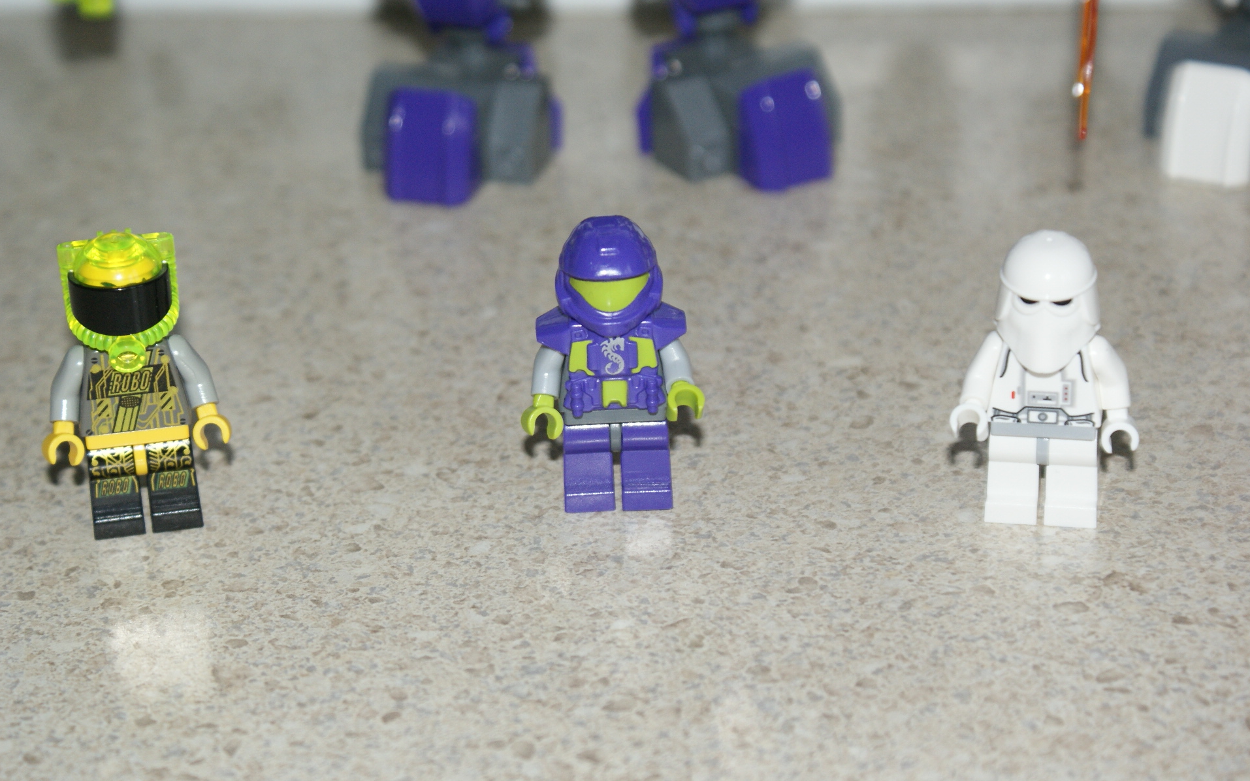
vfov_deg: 14.2
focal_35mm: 92
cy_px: 406
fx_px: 3134
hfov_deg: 22.6
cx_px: 625
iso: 400
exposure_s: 1/100
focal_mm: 60
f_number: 5.6
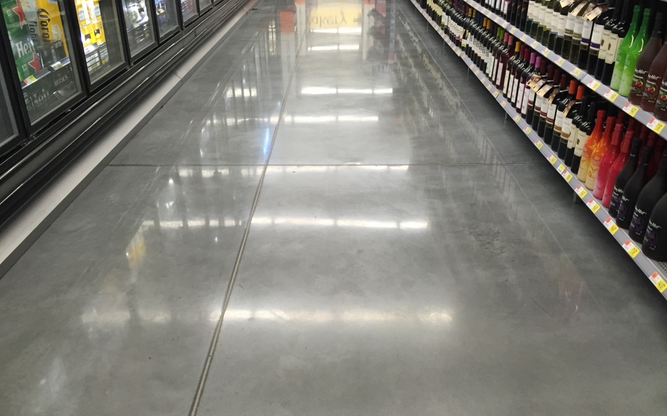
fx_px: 563
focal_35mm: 31
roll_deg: -0.1
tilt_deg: -27.8
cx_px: 334
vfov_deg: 40.6
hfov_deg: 61.2
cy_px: 221
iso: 50
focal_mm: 4.15
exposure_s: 1/30
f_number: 2.2
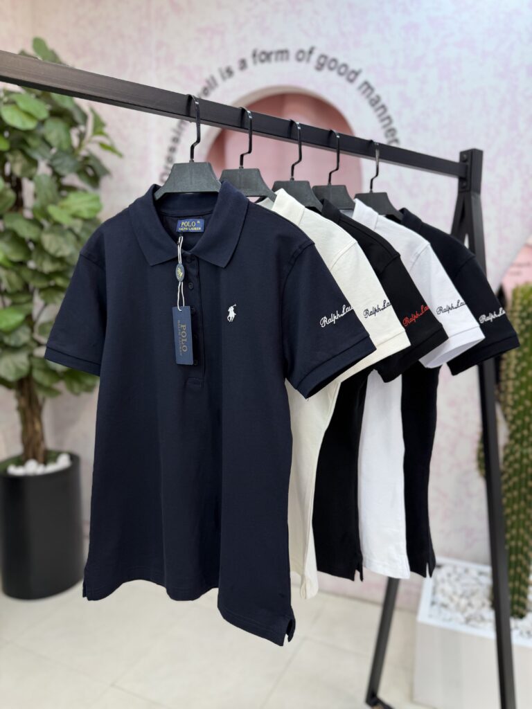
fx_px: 492
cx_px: 266
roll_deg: -0.3
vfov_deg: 71.6
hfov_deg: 56.8
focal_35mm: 24
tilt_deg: -7.1
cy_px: 354
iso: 64
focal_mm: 6.76
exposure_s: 1/165
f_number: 1.78
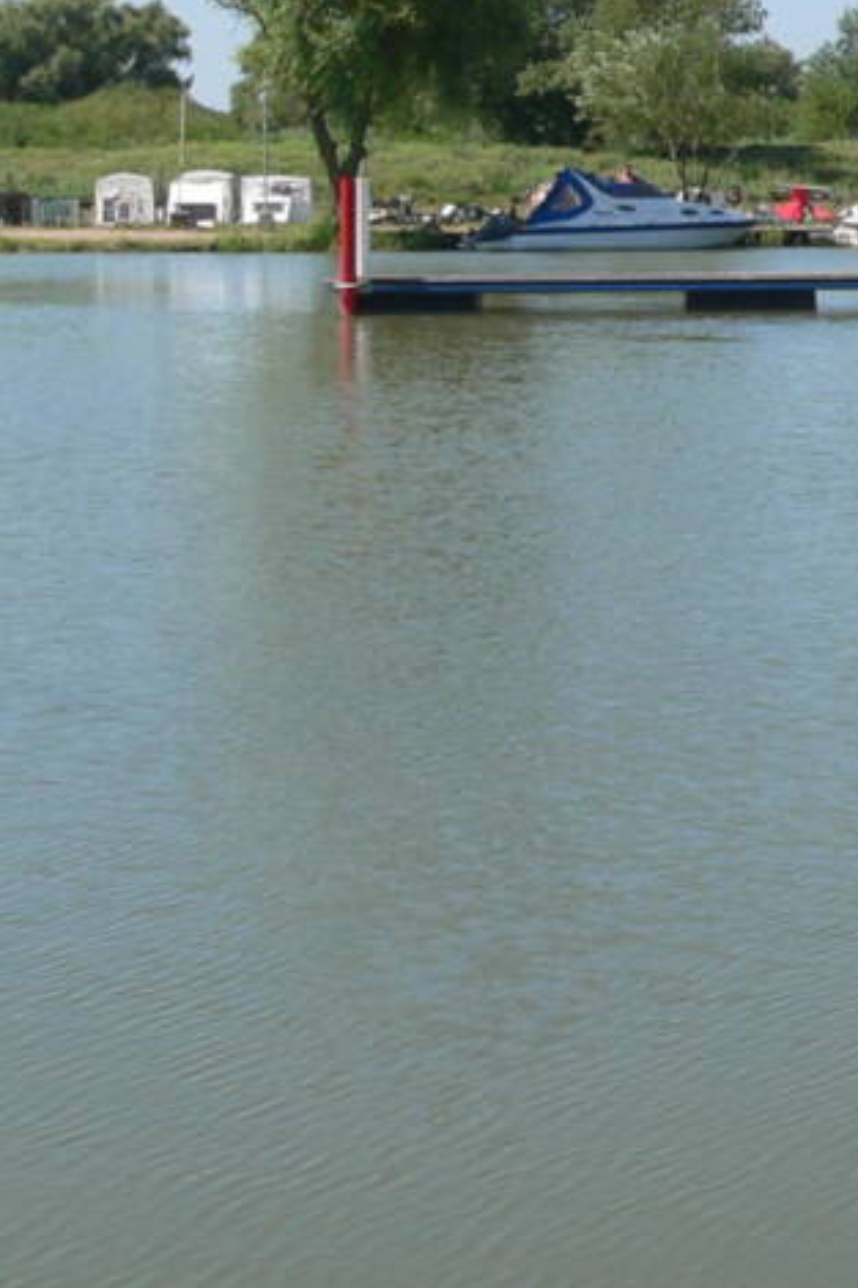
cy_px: 293
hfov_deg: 12.5
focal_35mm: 102
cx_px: 1404
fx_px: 3649
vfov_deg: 19.8
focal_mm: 6
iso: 80
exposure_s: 1/500
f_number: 4
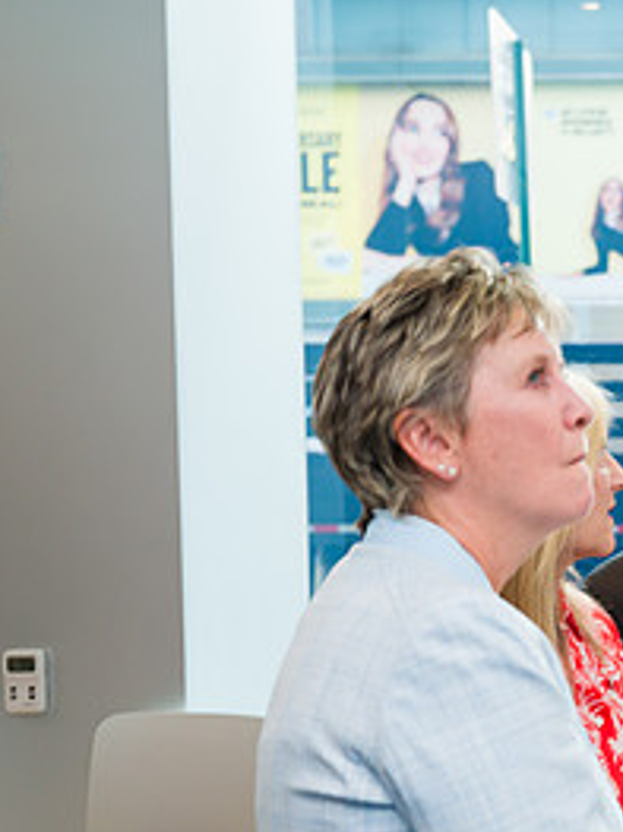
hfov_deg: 16.9
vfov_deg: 23.9
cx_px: 854
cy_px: 595
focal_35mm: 81
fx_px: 1945
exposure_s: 1/200
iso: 400
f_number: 3.5
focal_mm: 38
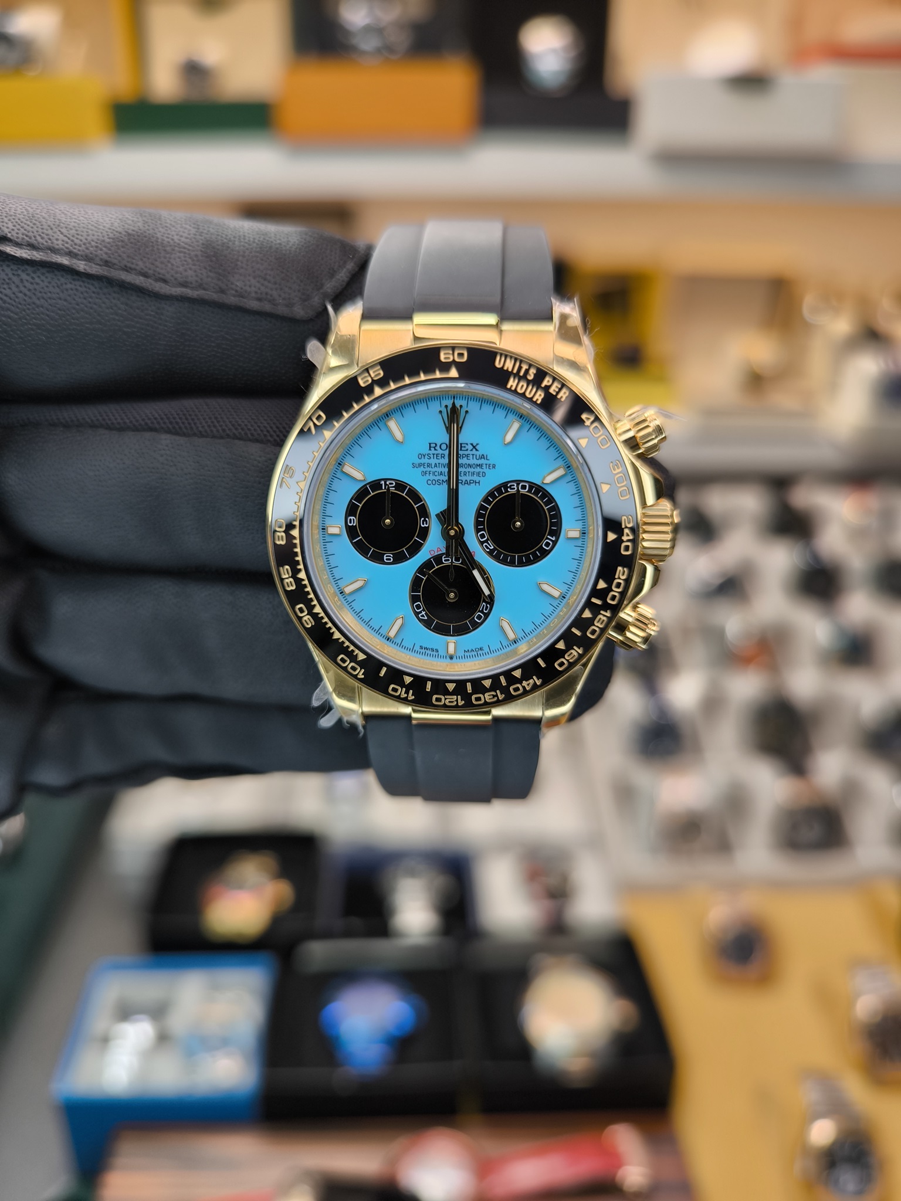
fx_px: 833
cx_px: 450
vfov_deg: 71.6
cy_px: 600
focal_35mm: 24
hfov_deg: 56.8
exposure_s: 1/120
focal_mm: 6.92
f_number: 1.9
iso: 50
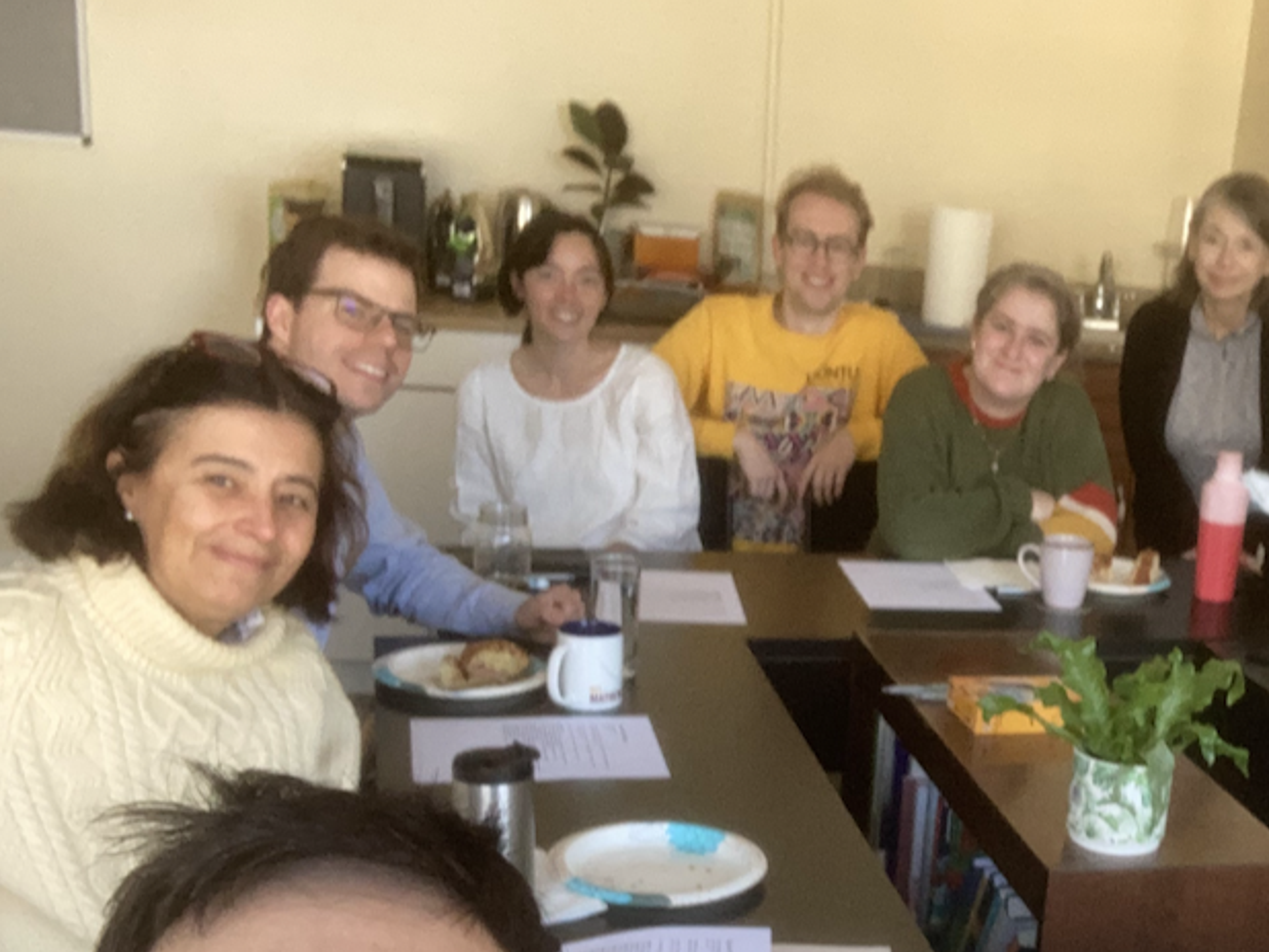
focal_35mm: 53
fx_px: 1944
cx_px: 1047
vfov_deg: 27.1
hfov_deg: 34.8
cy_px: 725
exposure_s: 1/60
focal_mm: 2.87
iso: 125
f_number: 2.2
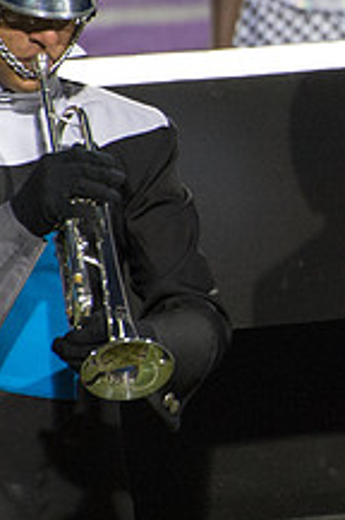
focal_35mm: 1115
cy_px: 196
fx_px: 16078
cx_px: 661
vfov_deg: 1.9
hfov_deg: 1.2
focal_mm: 250
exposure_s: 1/160
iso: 2500
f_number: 5.6
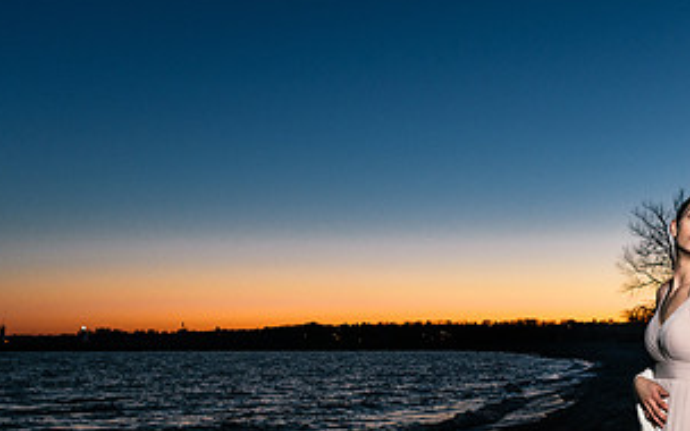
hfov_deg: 39.7
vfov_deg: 25.0
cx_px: 475
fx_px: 940
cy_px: 390
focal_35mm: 50
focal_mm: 24
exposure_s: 1/60
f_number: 4
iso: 400
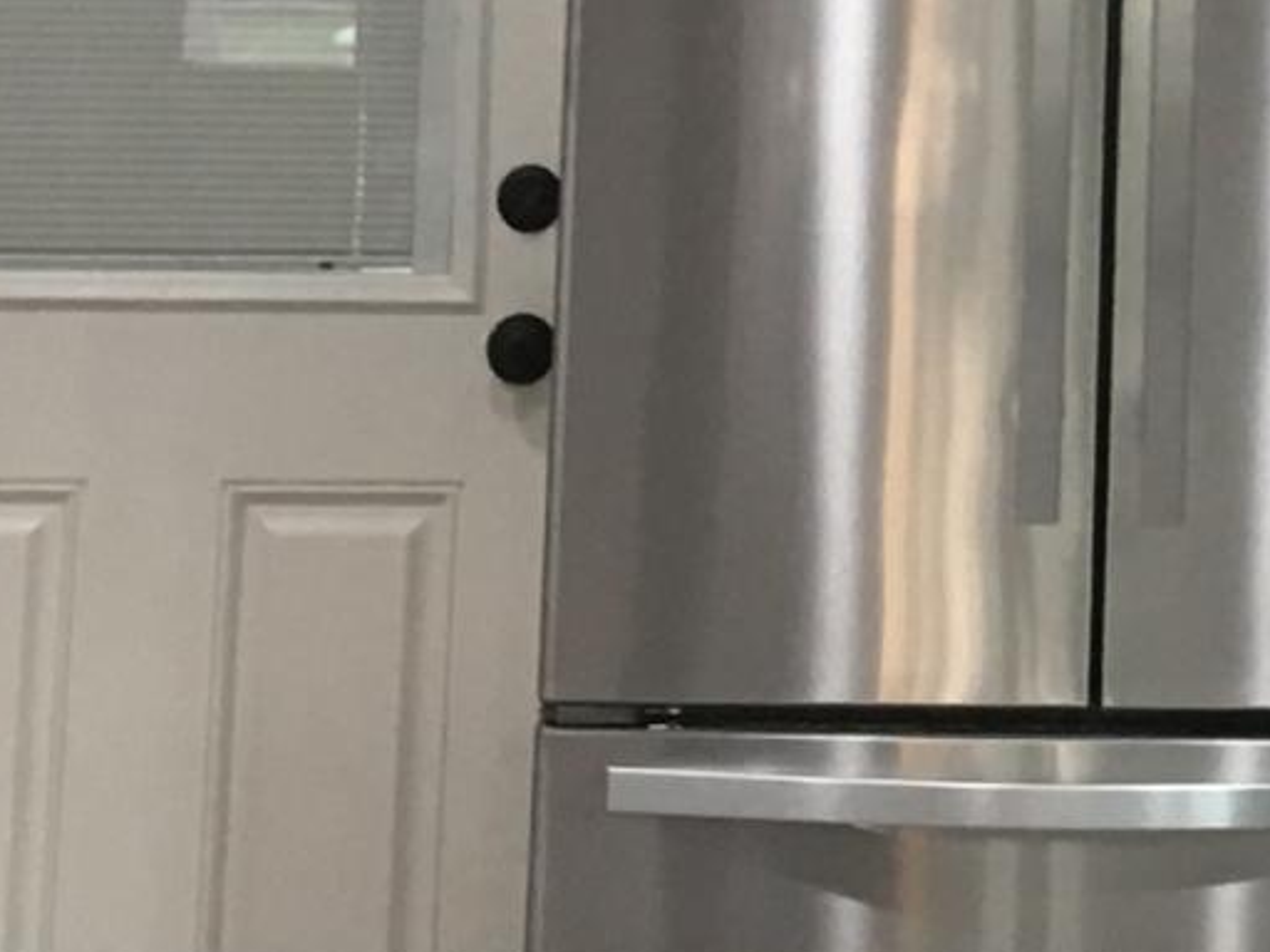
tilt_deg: +8.7
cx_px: 1468
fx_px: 6237
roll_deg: -0.8
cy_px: -1041
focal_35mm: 170
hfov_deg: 11.4
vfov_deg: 8.2
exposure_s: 1/15
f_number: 2.2
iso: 32
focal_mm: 4.15
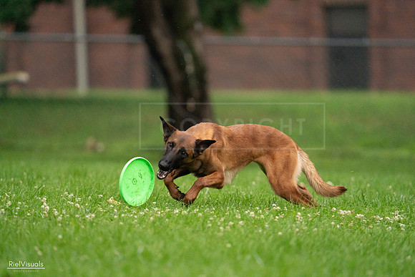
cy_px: 138
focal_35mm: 489
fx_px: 5638
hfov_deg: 4.2
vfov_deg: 2.8
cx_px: 208
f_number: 6.3
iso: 6400
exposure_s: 1/1600
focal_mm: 489
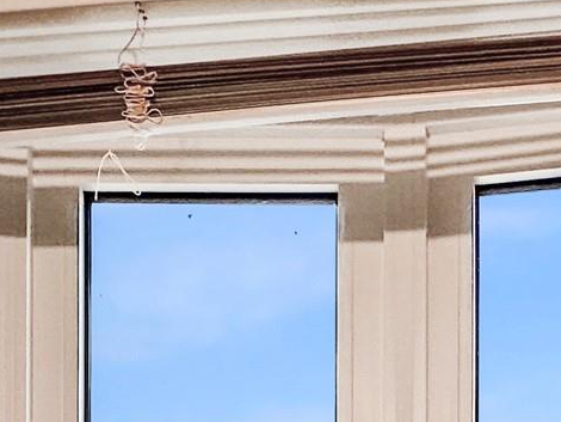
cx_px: 397
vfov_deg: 19.1
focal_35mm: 61
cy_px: 734
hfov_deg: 31.3
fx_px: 989
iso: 50
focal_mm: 2.22
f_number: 2.2
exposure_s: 1/120
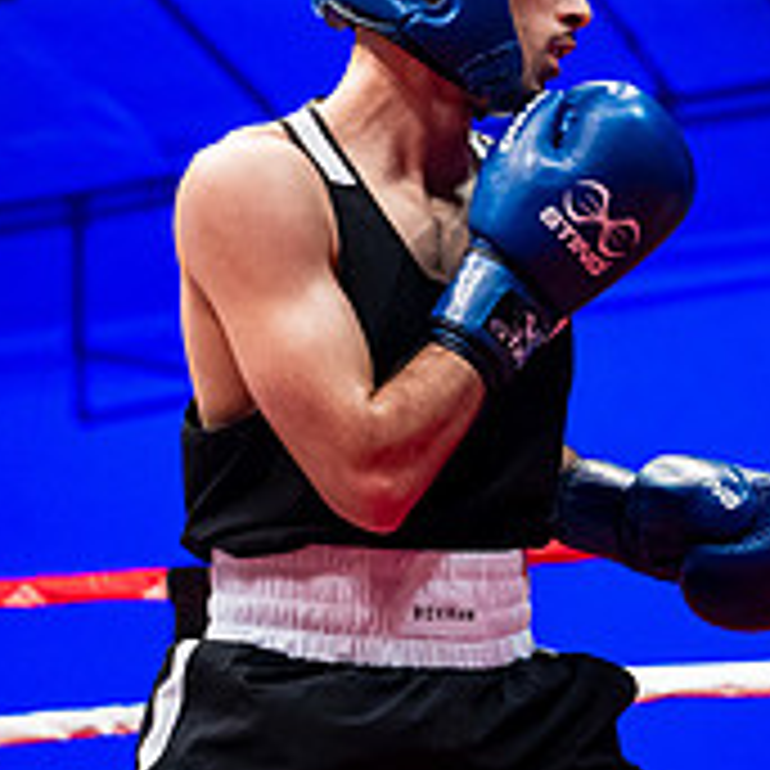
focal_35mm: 144
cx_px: 1018
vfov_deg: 12.1
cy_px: 489
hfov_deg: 11.8
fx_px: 3624
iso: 4000
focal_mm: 50
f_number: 2.8
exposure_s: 1/1000
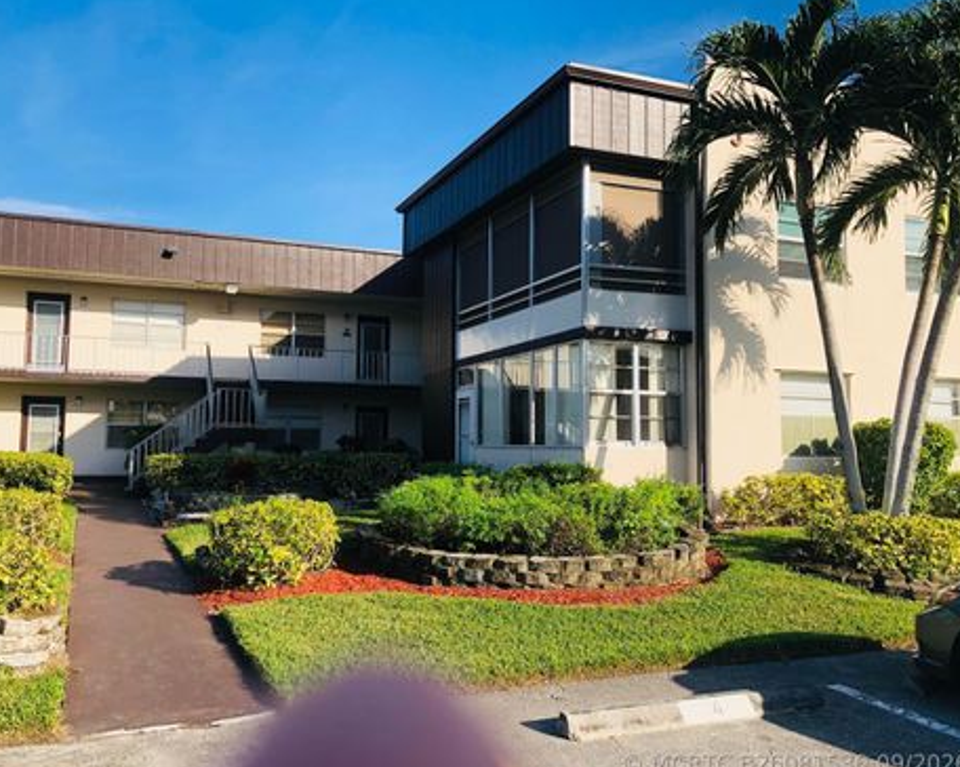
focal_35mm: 30
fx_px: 852
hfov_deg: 58.8
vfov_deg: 48.4
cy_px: 387
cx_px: 448
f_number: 1.8
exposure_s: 1/1600
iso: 20
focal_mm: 4
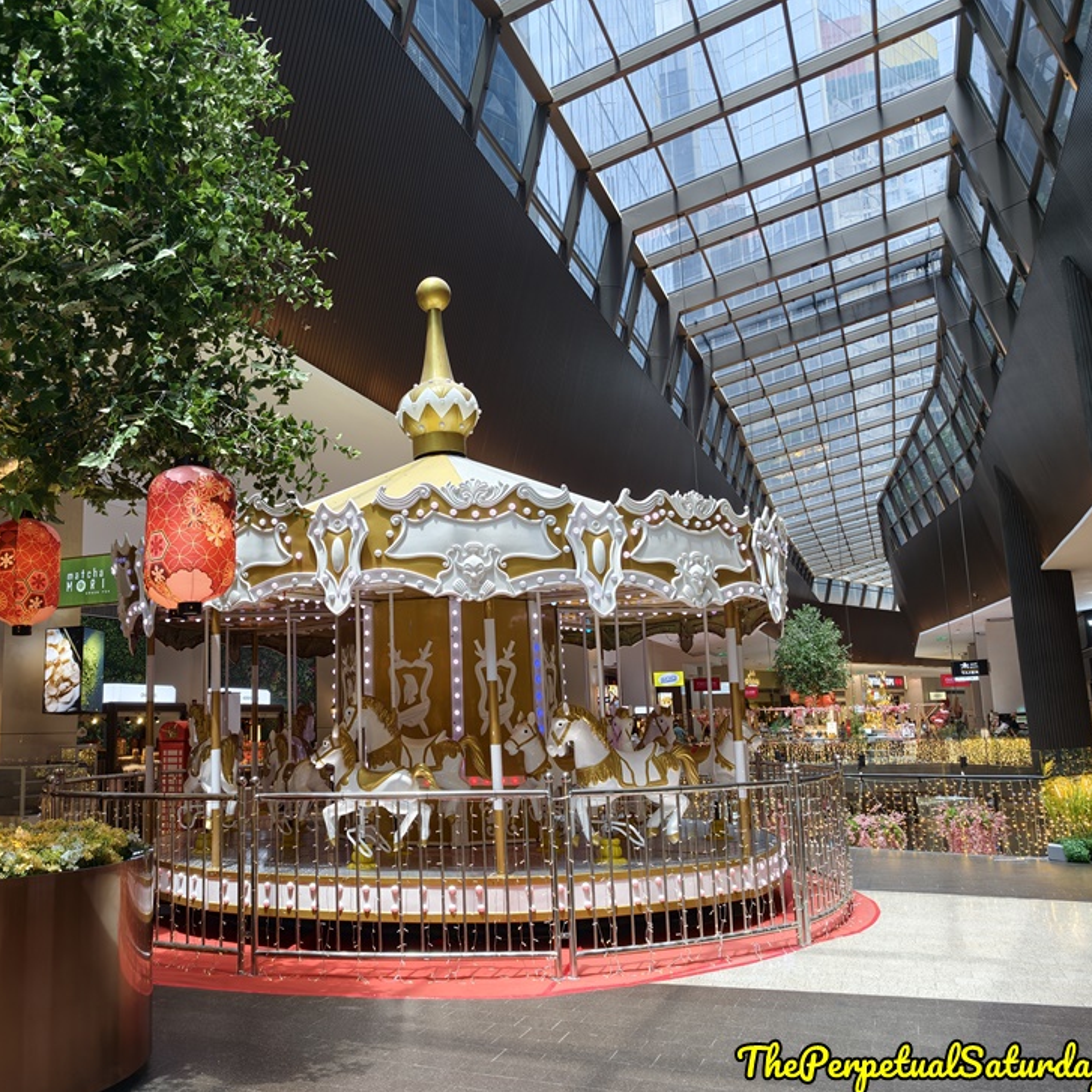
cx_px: 385
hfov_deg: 56.3
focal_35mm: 28
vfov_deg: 57.3
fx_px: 999
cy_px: 564
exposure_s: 1/100
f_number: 1.68
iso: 60
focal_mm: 6.25
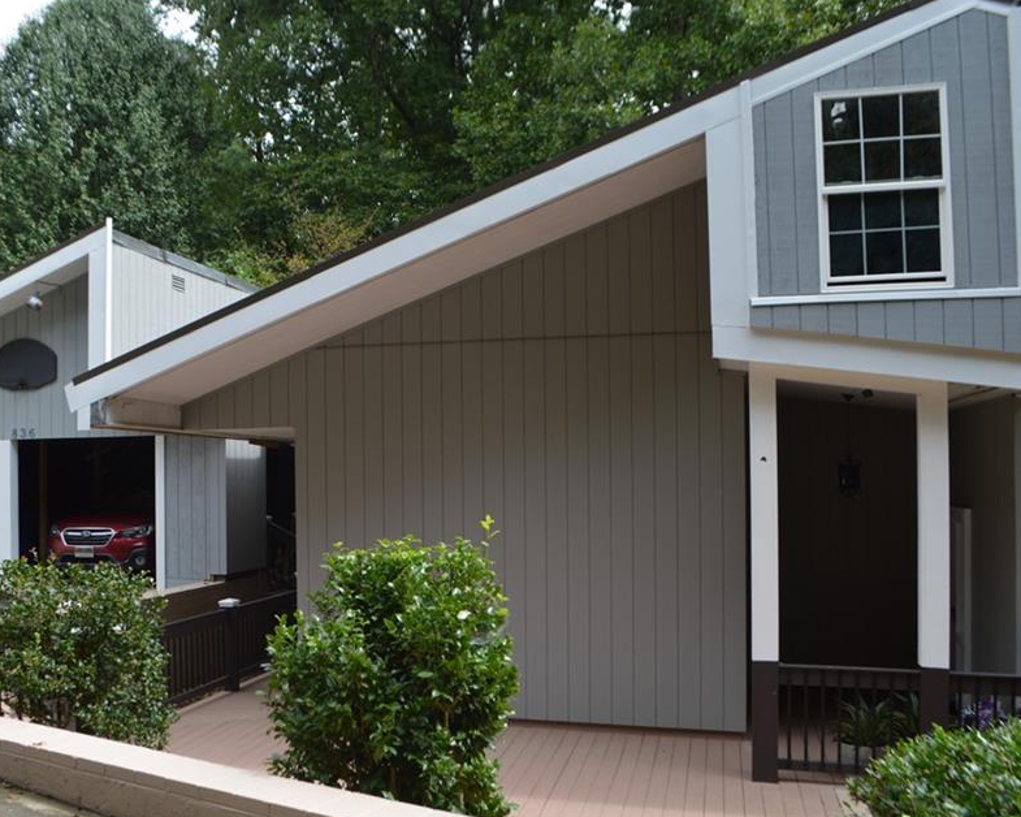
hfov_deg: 53.4
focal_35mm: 33
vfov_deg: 44.5
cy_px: 419
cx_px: 360
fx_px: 997
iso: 100
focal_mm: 18
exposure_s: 1/160
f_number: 6.3
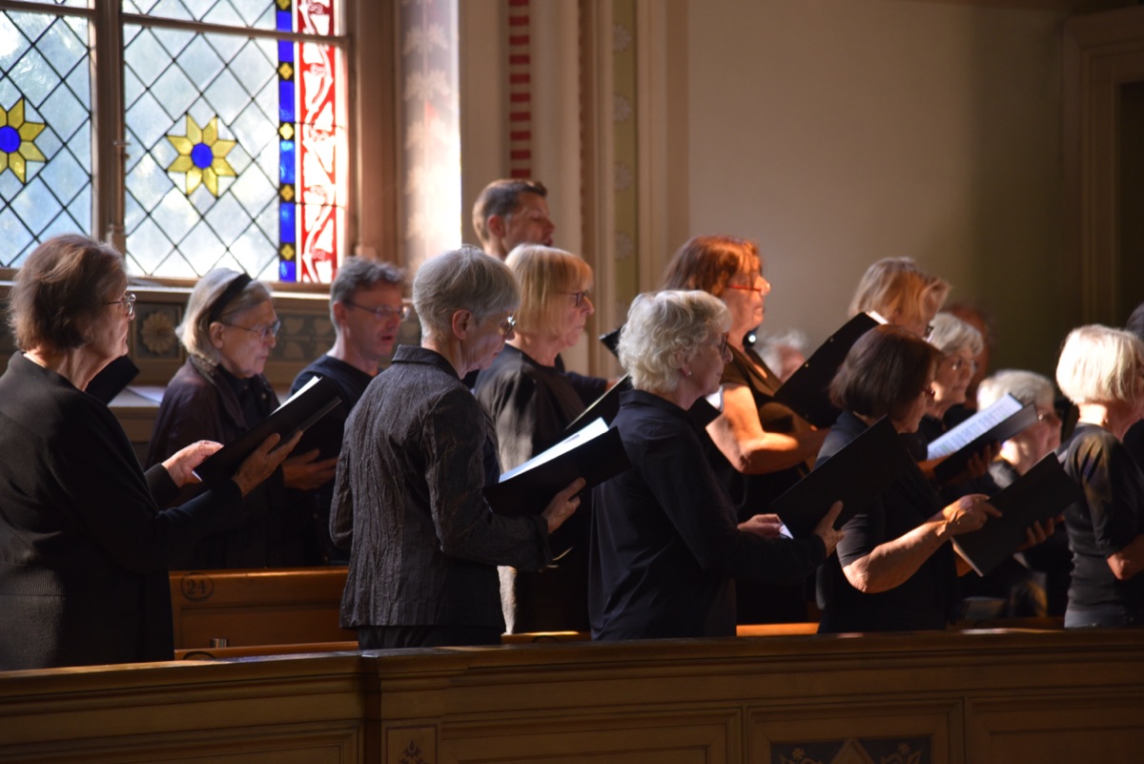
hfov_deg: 17.1
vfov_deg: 11.4
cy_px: 382
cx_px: 572
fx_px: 3815
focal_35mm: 120
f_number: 4
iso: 1100
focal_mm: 120
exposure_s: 1/60
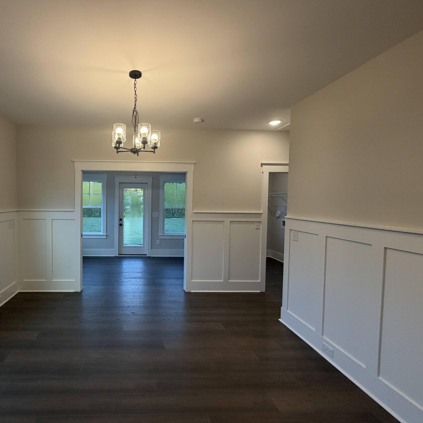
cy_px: 209
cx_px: 143
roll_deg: -0.2
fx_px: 235
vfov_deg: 84.0
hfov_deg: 81.3
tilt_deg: -1.7
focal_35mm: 17
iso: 200
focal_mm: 2.22
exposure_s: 1/120
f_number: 2.2
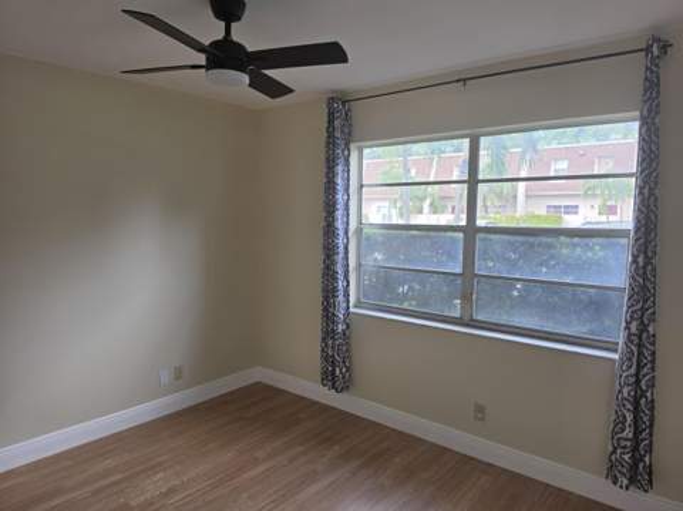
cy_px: 256
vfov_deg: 58.8
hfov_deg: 74.0
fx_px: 453
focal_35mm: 23
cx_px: 342
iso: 40
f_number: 1.4
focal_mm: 6.5
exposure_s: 1/180
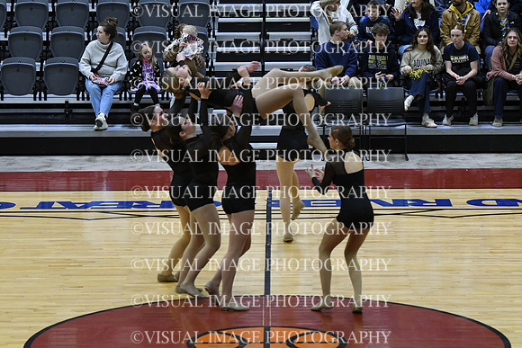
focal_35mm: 157
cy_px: 174
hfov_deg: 13.1
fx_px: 2277
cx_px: 261
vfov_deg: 8.7
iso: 5000
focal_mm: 105
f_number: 4
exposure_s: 1/500
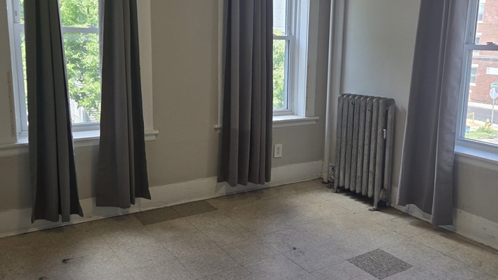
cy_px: 140
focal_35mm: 36
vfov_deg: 32.8
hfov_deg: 55.1
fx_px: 475
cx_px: 282
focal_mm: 5.4
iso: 25
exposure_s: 1/120
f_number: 1.8
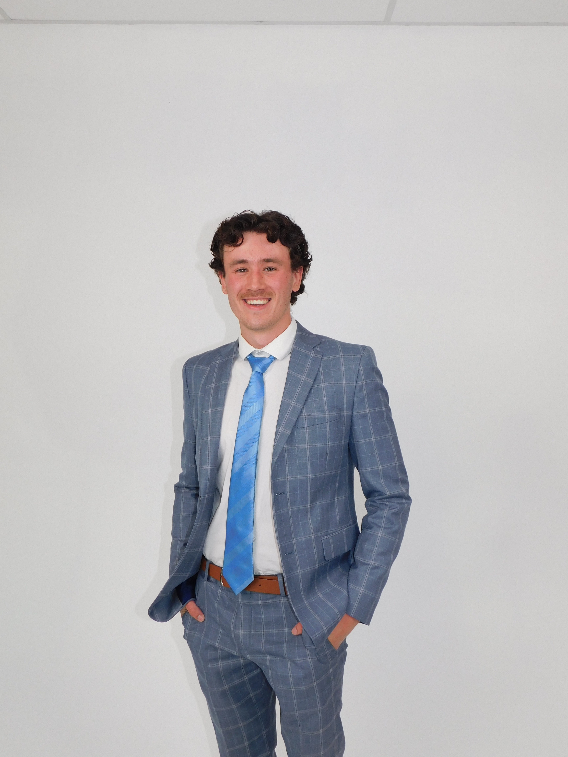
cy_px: 378
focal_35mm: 30
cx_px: 284
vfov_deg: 60.0
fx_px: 656
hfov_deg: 46.8
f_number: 3.2
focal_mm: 5.3
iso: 125
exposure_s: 1/125
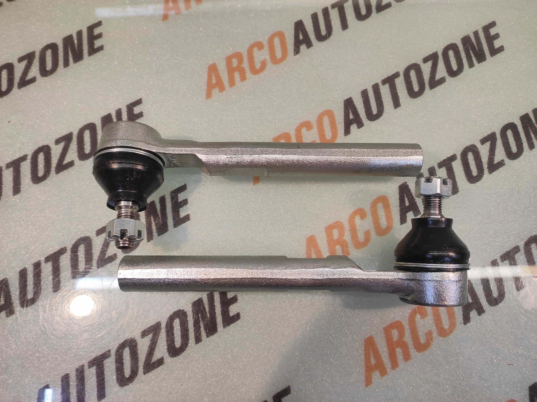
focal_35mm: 17
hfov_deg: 91.1
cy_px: 201
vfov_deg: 74.7
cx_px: 268
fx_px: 264
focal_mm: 4.74
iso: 92
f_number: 1.79
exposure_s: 1/33
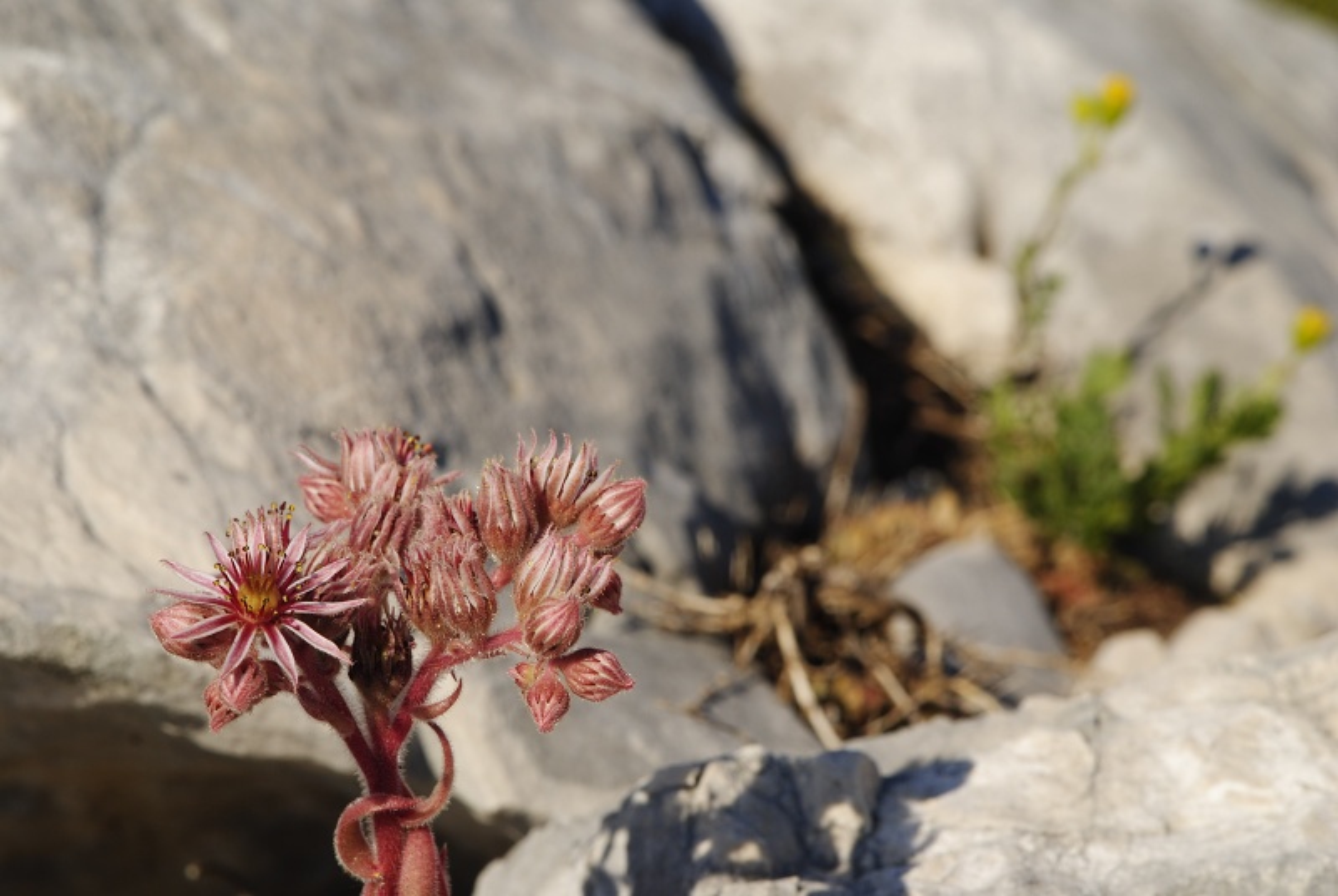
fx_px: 4746
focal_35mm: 128
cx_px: 669
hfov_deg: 16.0
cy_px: 448
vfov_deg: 10.8
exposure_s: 1/160
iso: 100
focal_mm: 85
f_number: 13
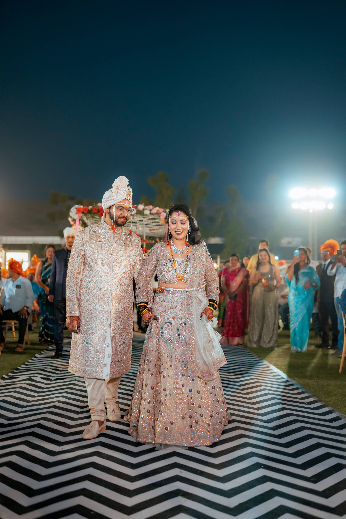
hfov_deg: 37.9
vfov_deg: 54.4
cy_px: 260
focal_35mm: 35
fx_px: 505
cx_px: 173
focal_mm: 35
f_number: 1.6
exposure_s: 1/320
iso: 1250
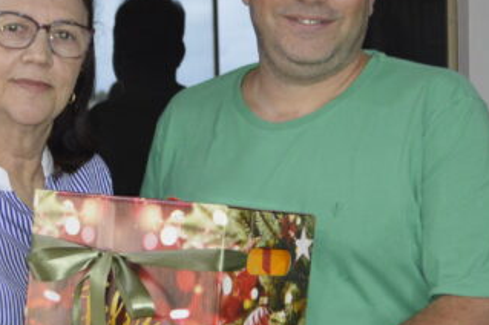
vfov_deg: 12.9
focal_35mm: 106
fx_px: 1438
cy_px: 241
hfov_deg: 19.2
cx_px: 164
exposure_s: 1/60
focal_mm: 22
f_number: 3.8
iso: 1600
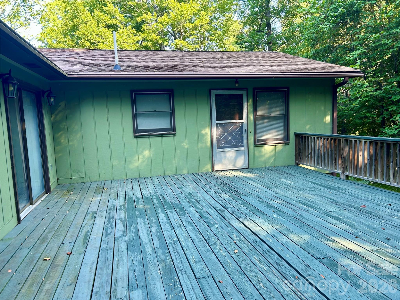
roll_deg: +2.0
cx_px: 200
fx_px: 300
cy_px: 150
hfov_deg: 67.3
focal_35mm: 26
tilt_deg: -6.3
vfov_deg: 53.1
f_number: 1.5
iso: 40
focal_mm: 5.7
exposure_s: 1/121
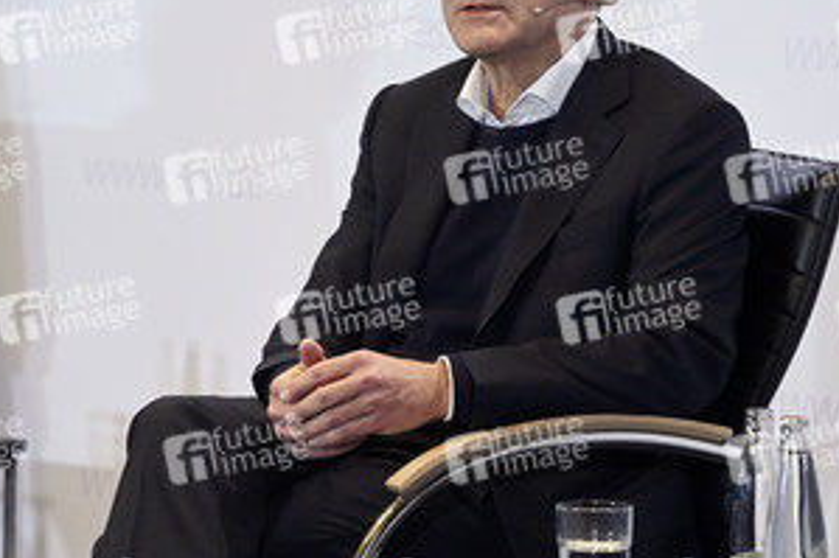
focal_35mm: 302
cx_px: 274
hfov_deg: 6.8
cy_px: 241
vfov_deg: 4.5
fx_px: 7034
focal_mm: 200
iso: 6400
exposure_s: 1/500
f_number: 6.3
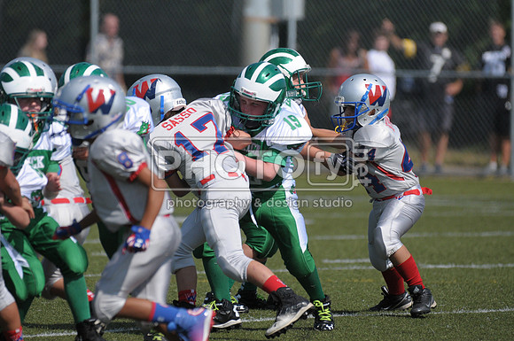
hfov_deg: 4.7
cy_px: 170
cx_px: 257
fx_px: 6202
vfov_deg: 3.2
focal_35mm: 435
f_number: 4
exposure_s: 1/8000
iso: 640
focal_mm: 290
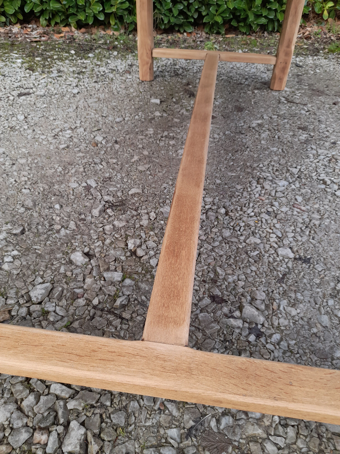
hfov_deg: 54.9
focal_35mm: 25
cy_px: 227
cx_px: 170
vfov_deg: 69.4
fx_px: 327
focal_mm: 4.6
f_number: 2
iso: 25
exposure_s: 1/100
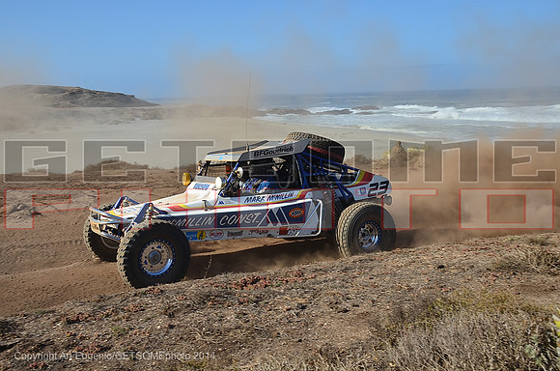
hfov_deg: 53.2
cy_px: 186
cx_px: 280
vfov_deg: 36.7
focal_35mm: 36
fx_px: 559
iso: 200
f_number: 7.1
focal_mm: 24
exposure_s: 1/640
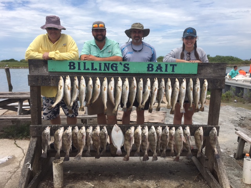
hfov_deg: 61.7
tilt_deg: -6.9
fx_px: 210
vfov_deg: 48.2
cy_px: 94
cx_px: 126
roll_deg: +0.8
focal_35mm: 29
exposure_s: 1/2079
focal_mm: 4.15
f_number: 2.2
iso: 25
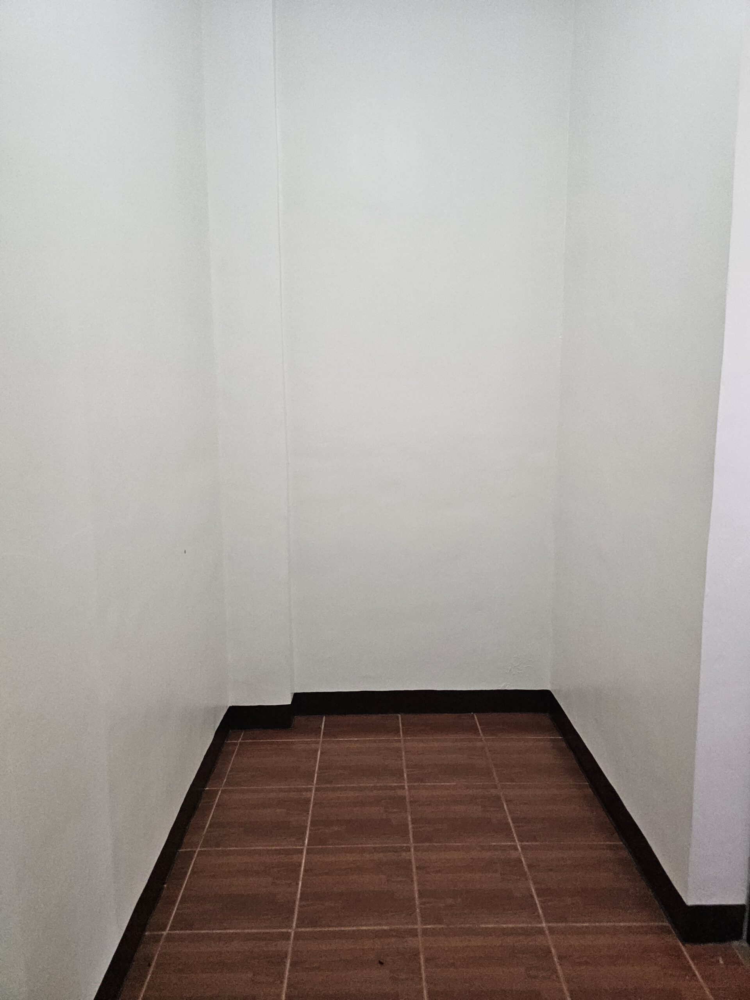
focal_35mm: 23
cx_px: 375
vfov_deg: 73.9
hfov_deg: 58.9
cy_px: 500
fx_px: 664
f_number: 1.7
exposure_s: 1/120
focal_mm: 6.3
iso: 800
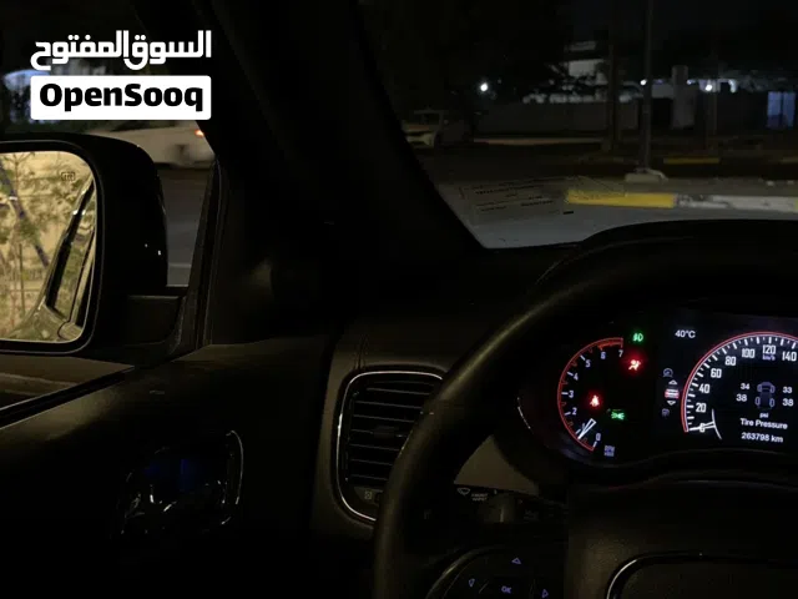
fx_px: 576
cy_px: 300
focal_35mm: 25
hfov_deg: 69.4
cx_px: 399
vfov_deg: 54.9
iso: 1000
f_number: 1.6
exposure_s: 1/25
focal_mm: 5.1
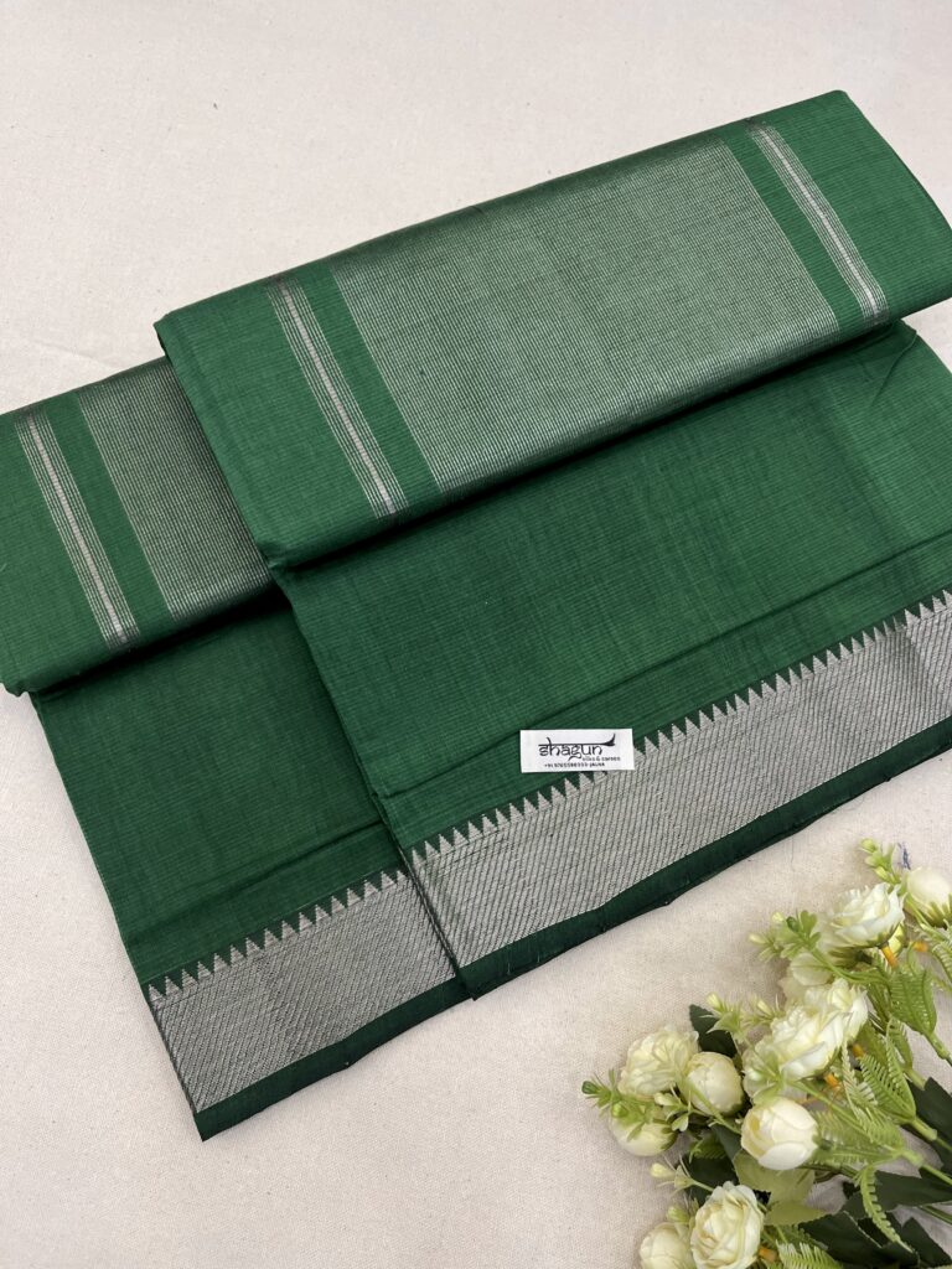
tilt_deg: -73.6
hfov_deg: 53.1
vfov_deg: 67.3
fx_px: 953
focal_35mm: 26
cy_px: 634
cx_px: 476
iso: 125
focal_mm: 5.1
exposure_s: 1/100
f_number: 1.6
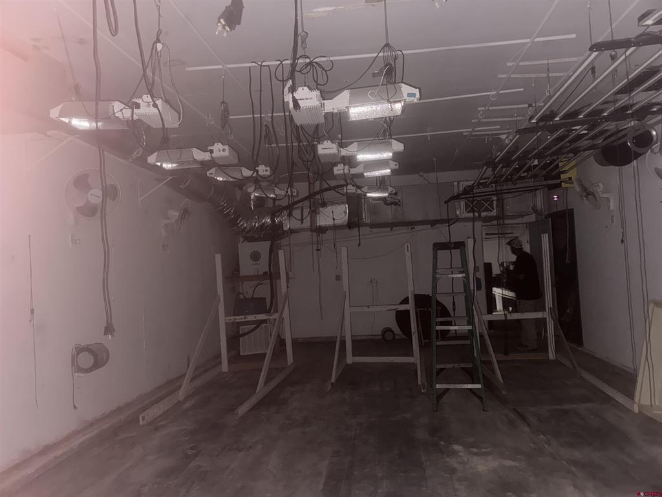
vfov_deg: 56.8
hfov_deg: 71.6
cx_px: 331
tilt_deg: +1.6
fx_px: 459
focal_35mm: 24
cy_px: 248
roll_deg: +3.3
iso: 320
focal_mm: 6.76
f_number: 1.78
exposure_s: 1/4
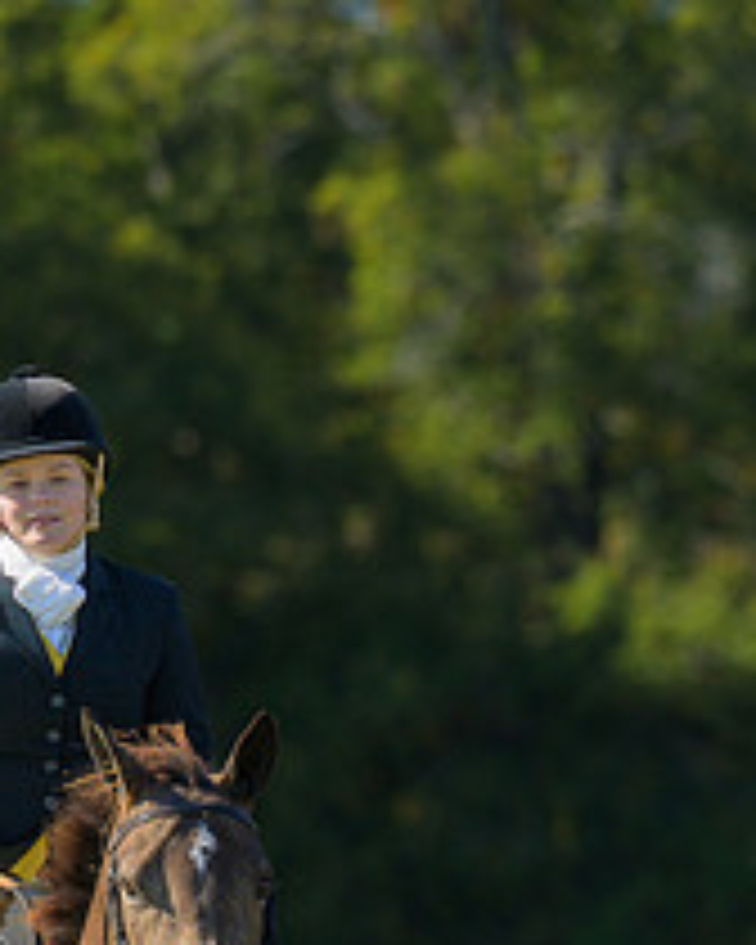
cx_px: 1077
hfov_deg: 1.9
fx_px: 22962
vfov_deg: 2.4
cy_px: 782
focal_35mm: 821
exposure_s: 1/500
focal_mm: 200
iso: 200
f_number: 4
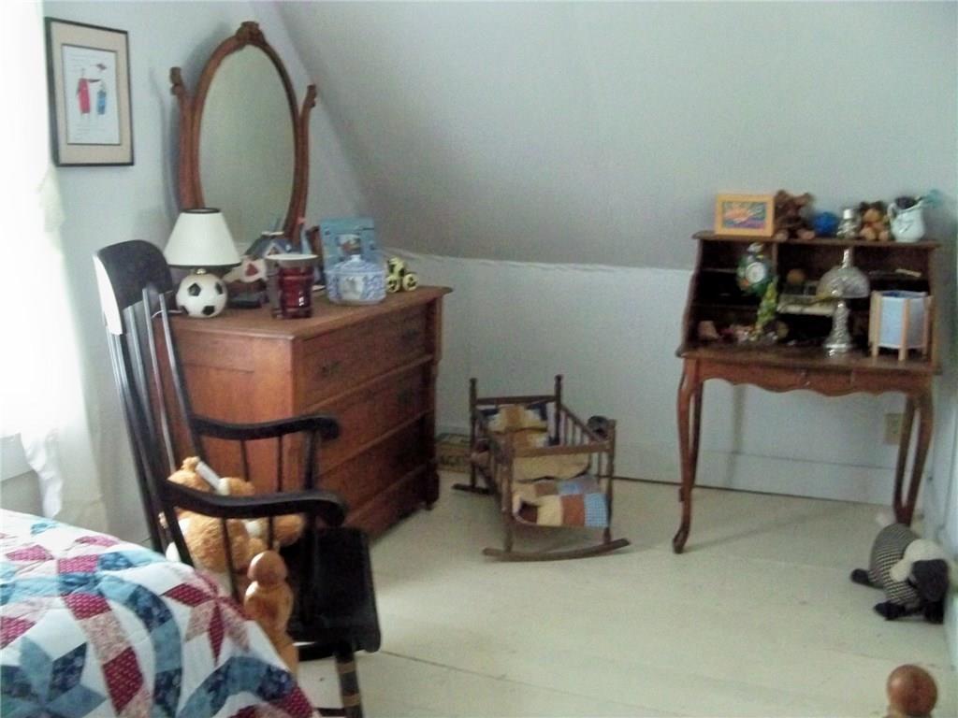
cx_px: 479
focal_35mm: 35
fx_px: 969
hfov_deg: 52.6
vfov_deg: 40.7
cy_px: 359
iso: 1600
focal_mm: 6.2
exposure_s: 1/8
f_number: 3.5
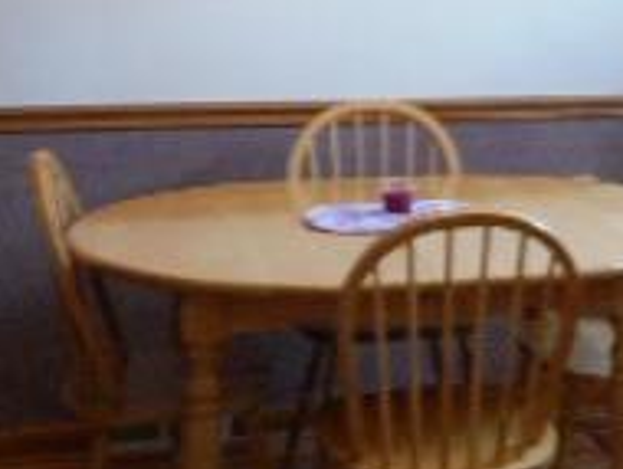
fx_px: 1514
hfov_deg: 22.7
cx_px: 548
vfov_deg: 17.0
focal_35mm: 84
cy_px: -62
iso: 125
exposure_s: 1/30
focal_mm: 4.5
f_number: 3.7
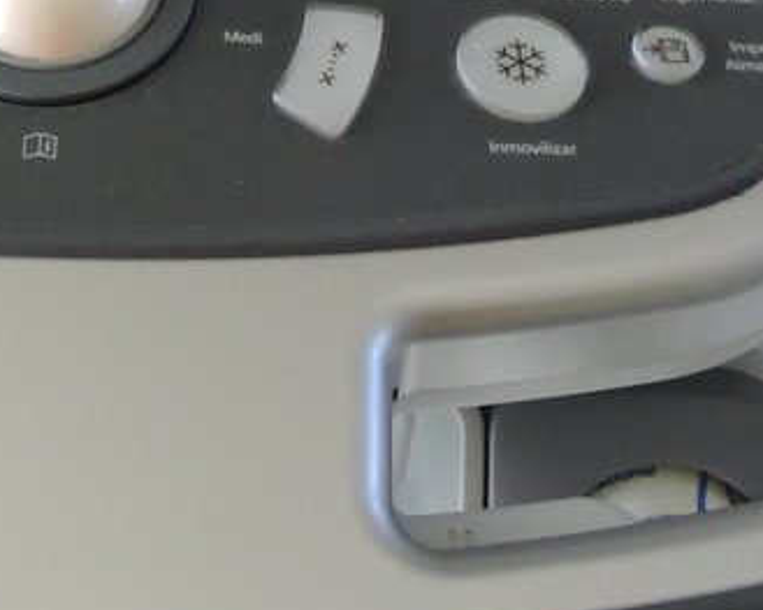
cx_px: 95
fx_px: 1648
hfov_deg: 25.4
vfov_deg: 19.4
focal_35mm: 73
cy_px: -172
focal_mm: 4.3
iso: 800
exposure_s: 1/6
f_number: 3.3
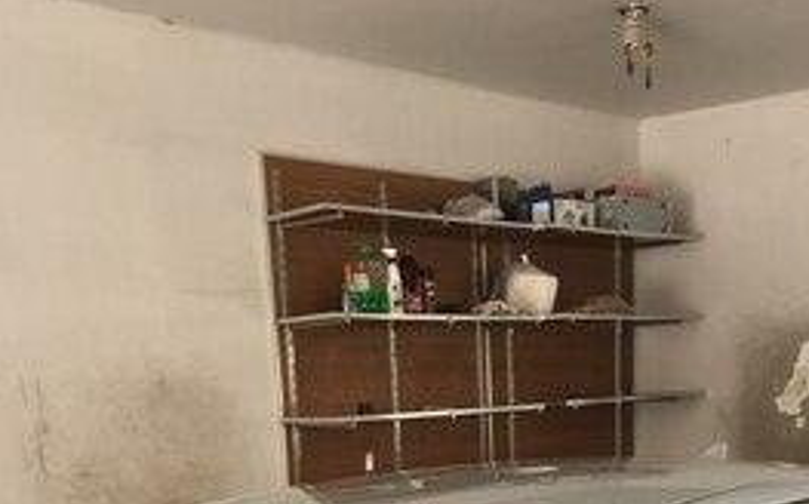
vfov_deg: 19.7
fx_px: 1278
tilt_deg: -14.3
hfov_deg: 35.1
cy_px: 728
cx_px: 421
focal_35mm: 58
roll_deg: +2.7
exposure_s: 1/50
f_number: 2.2
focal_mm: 4.15
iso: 32
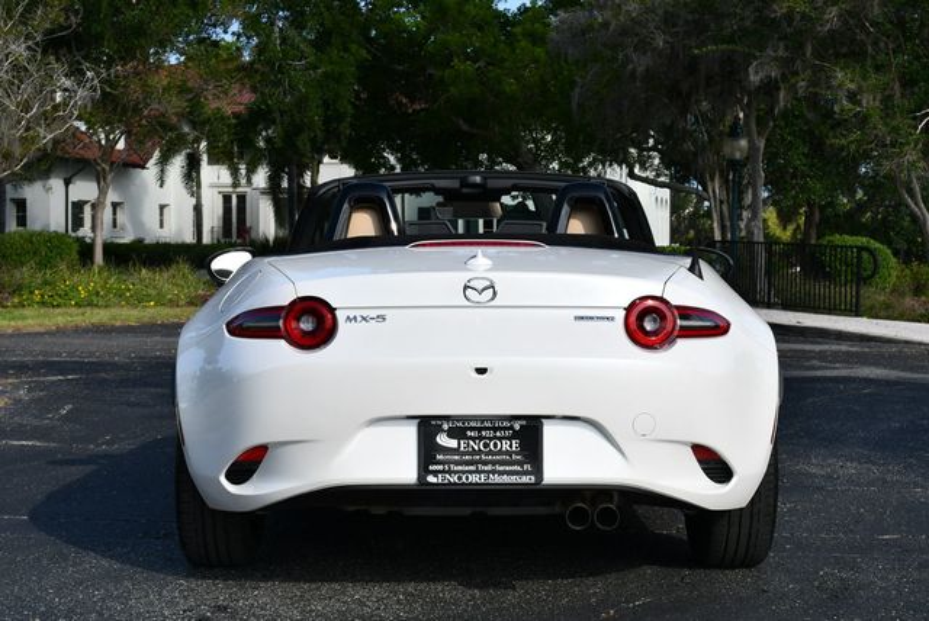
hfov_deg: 31.4
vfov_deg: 21.3
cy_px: 310
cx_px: 464
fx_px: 1653
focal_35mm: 64
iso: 100
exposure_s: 1/250
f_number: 8
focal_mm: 32
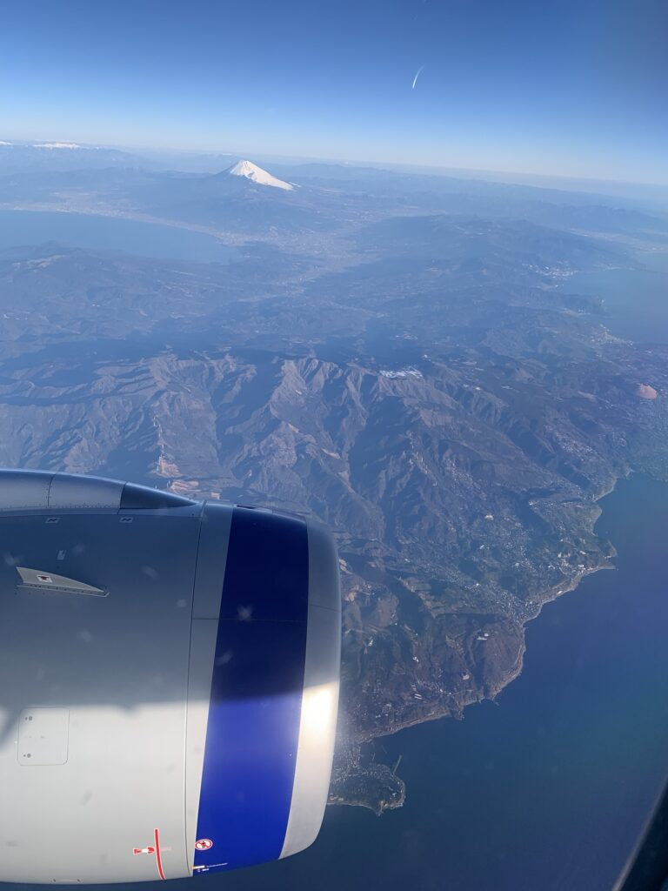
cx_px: 334
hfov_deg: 53.1
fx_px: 669
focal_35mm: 26
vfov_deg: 67.3
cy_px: 446
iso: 25
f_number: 1.8
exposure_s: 1/1387
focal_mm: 4.25
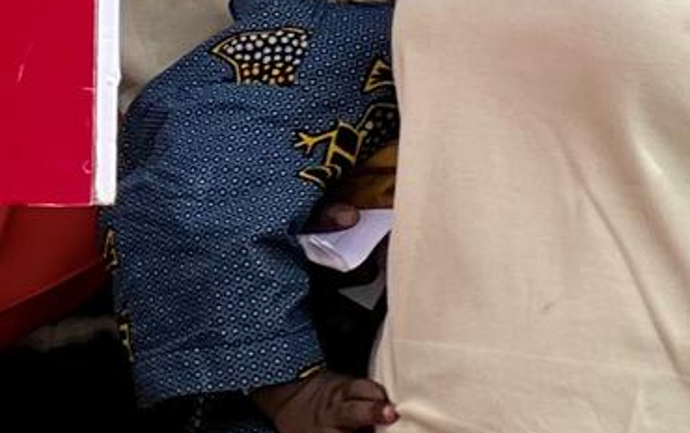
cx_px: -300
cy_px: -795
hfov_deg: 4.9
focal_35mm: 423
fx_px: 7962
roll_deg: -1.9
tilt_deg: +1.4
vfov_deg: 3.1
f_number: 2.8
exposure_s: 1/289
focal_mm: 9
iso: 25
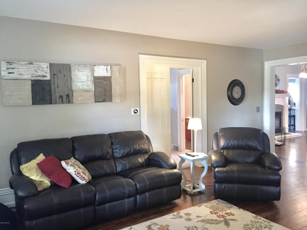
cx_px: 154
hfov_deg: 61.7
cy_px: 115
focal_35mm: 29
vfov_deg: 48.2
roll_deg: +1.0
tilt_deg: -3.2
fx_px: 257
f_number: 2.2
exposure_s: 1/24
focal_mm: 4.15
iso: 250
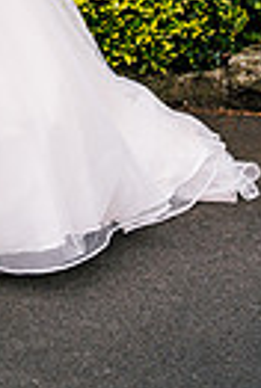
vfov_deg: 15.8
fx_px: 1298
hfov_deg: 10.9
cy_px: -175
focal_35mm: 120
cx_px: -169
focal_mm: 35
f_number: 4
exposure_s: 1/500
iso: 125
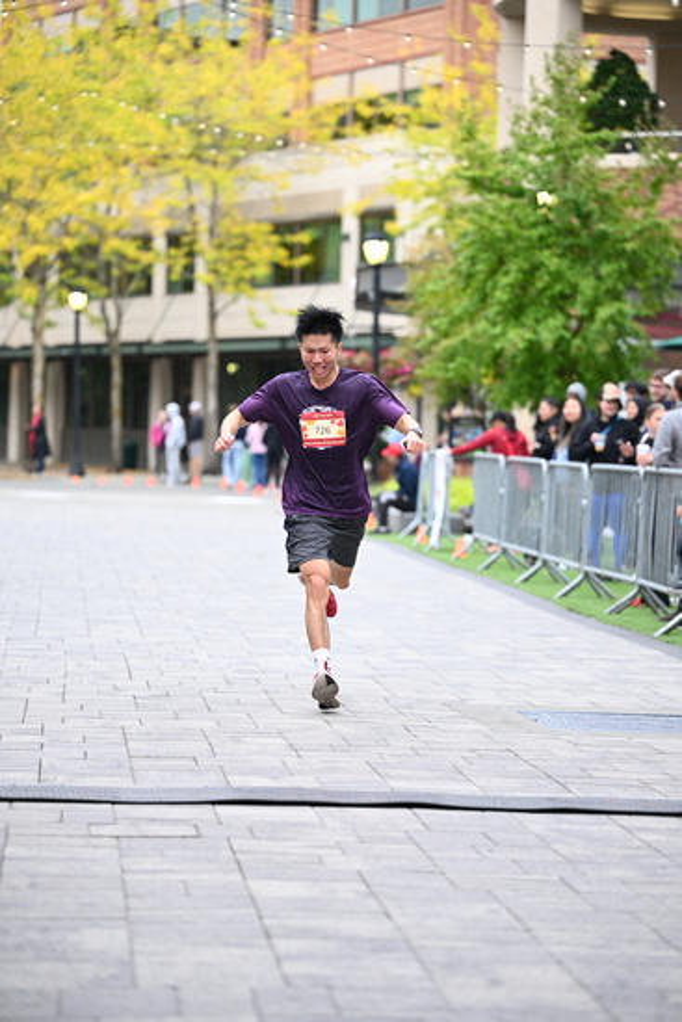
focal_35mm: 115
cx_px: 341
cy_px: 511
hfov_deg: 11.9
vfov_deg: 17.8
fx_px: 3266
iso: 1250
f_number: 2.8
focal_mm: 115
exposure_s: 1/1600
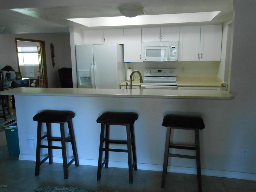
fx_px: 222
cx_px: 128
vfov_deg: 46.8
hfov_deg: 60.0
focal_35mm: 30
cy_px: 96
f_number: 3.8
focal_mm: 5.3
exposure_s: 1/30
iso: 800
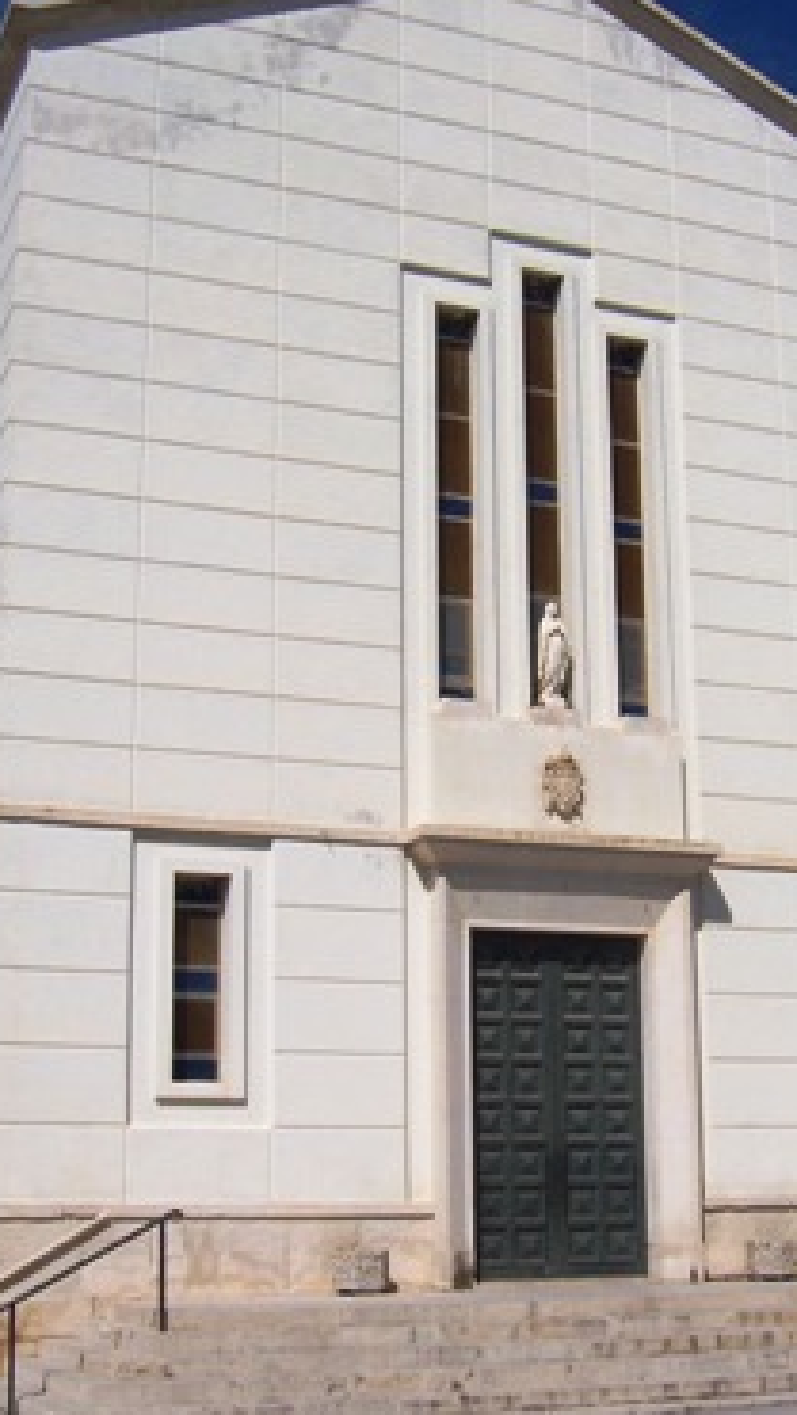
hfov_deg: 23.9
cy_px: 753
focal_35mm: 50
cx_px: 482
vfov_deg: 41.3
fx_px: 1876
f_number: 4.8
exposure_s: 1/1500
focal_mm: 6
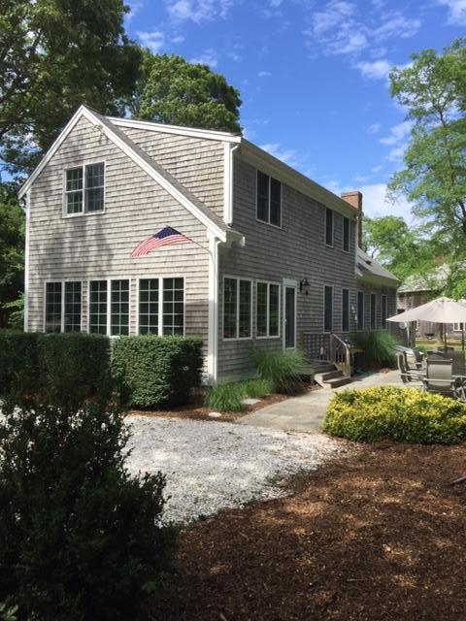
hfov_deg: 48.2
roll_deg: +0.2
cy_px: 310
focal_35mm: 29
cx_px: 233
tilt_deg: +2.1
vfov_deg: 61.7
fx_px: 521
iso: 32
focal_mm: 4.15
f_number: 2.2
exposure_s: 1/1319
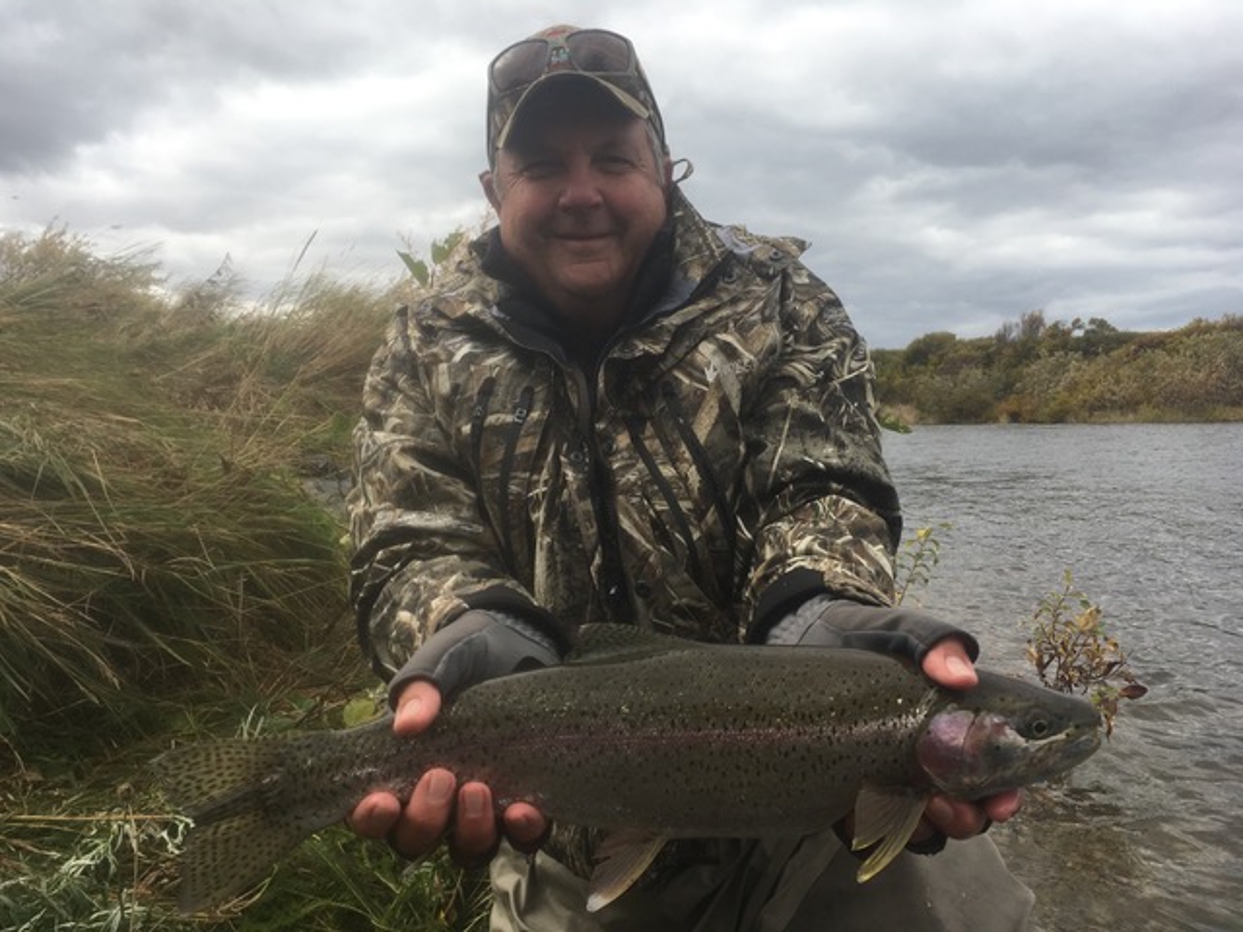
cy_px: 466
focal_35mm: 29
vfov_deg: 48.2
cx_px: 622
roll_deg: +1.4
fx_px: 1041
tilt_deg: -3.3
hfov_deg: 61.7
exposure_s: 1/434
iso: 25
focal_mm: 4.15
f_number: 2.2
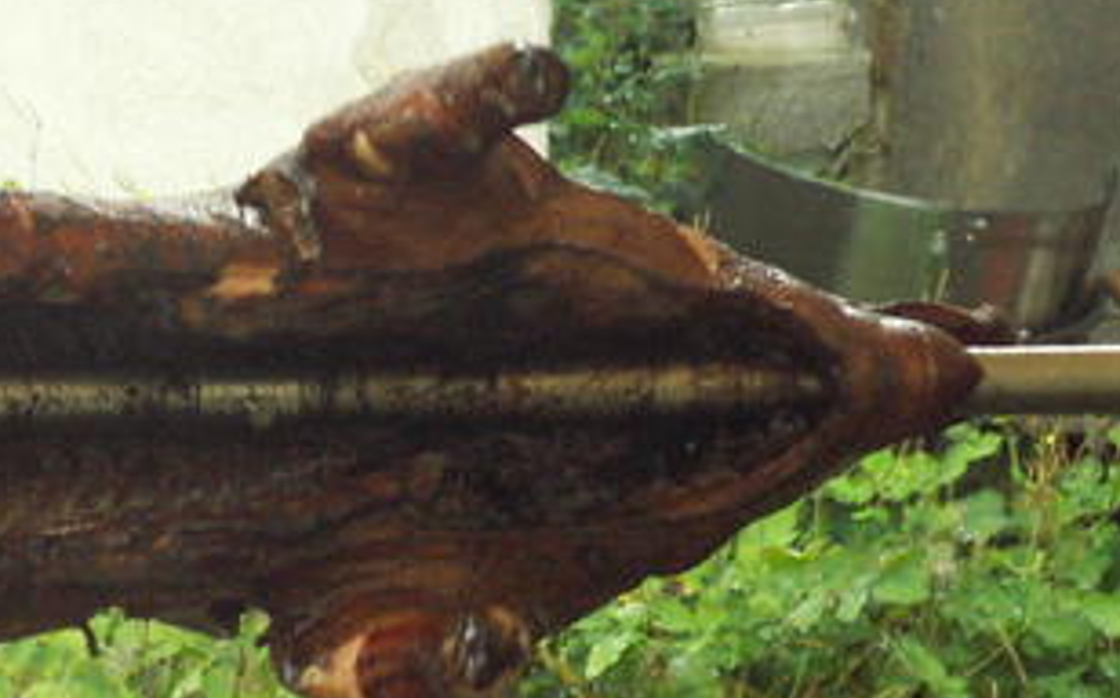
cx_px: -22
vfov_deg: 5.6
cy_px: 502
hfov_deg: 8.8
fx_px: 7198
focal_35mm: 236
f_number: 3.5
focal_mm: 17.43
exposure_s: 1/40
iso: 125
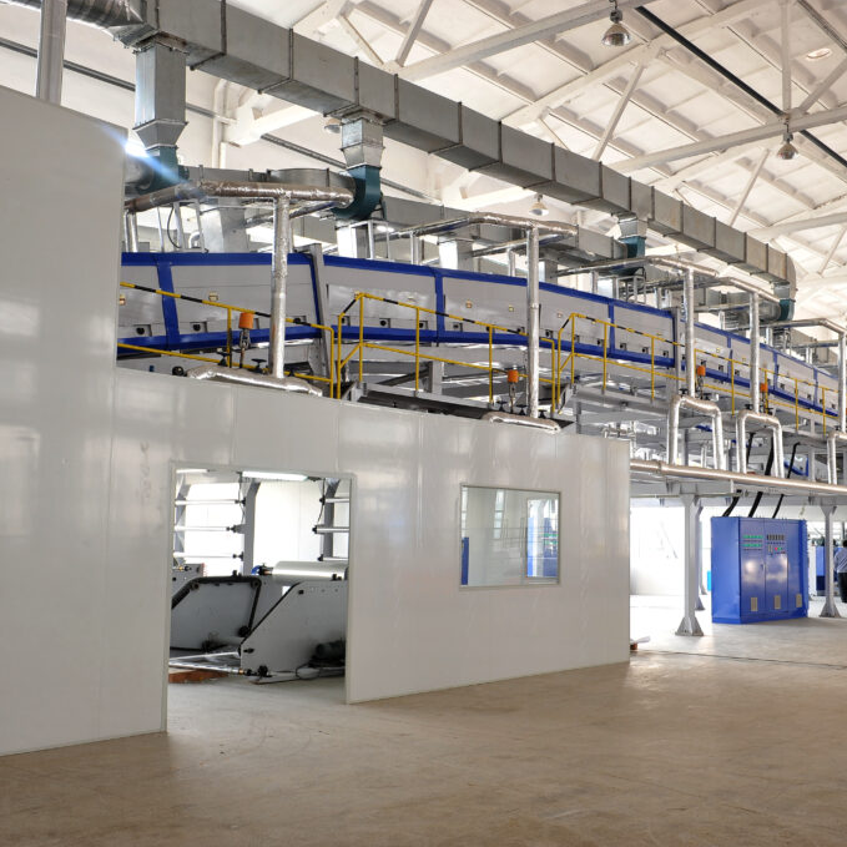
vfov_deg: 40.9
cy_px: 424
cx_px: 509
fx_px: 1135
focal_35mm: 41
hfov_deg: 40.7
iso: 250
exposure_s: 1/4
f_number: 13
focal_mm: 32
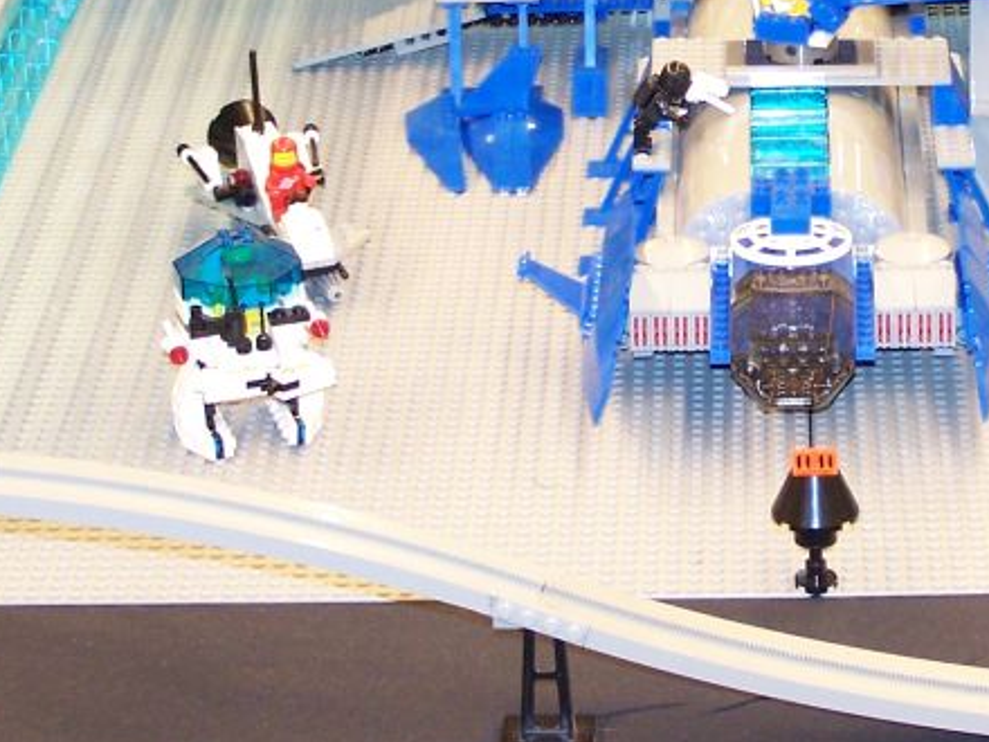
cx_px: 832
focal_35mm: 156
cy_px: 225
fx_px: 4457
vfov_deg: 9.5
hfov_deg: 12.6
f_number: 3.2
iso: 140
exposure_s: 1/4
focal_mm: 11.1
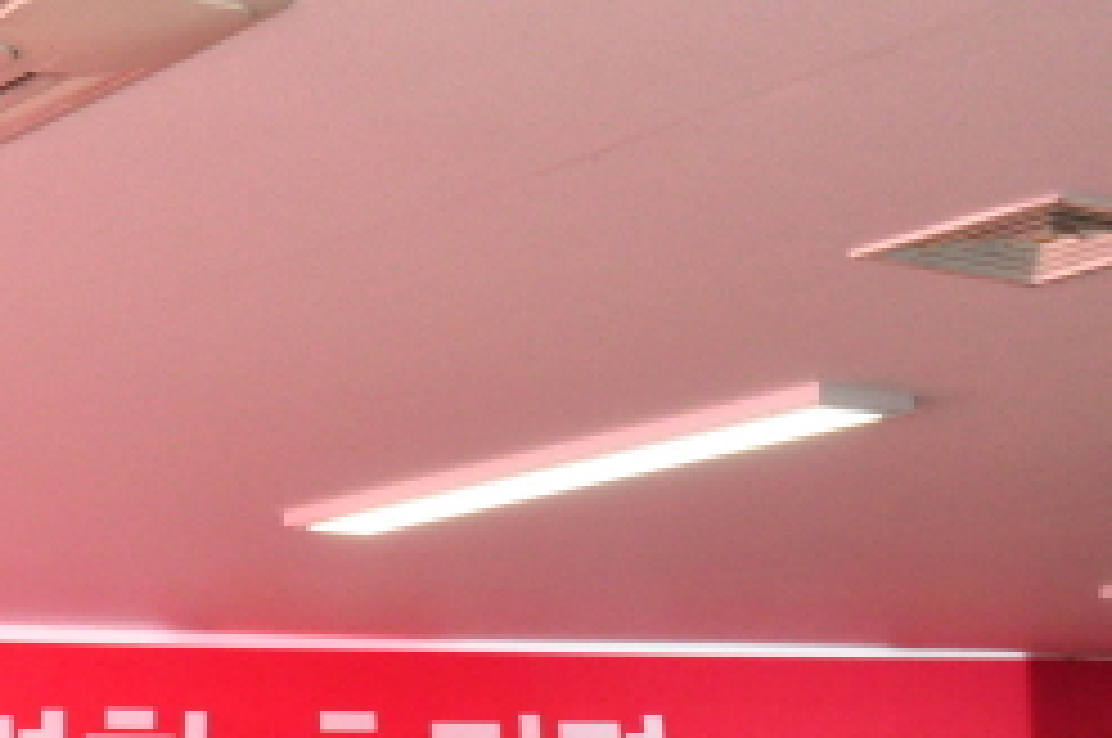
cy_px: 934
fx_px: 3116
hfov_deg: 20.2
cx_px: 455
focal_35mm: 101
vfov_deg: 13.1
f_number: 4
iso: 2000
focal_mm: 26
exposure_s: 1/200
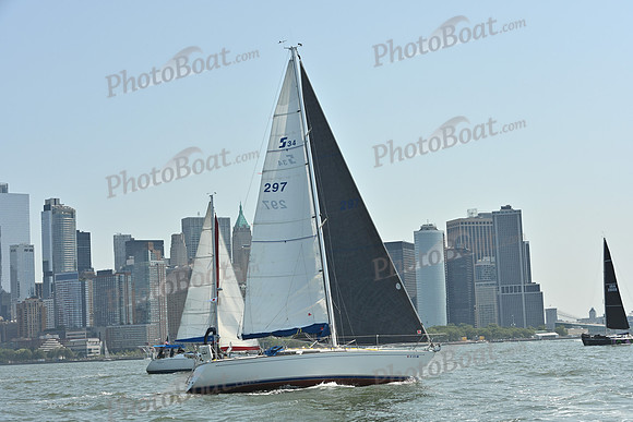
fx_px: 1231
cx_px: 316
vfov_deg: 19.5
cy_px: 211
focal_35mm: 70
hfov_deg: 28.8
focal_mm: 70
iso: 320
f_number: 9
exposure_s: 1/1000
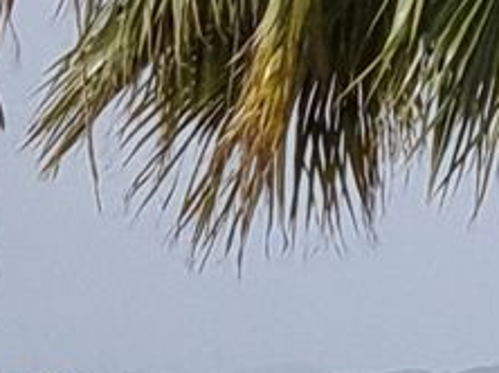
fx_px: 3298
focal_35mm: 229
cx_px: 689
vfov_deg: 6.5
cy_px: 333
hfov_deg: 8.5
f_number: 2.4
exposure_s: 1/1445
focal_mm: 9
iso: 50
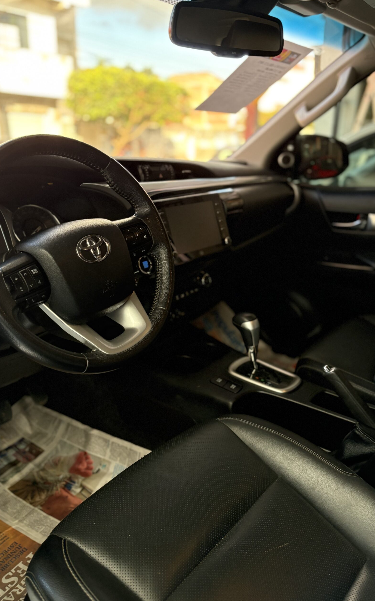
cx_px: 184
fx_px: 458
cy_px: 300
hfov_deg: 44.5
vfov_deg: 66.5
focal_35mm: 28
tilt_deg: -19.0
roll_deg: -1.4
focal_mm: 5.96
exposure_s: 1/60
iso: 250
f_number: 1.6
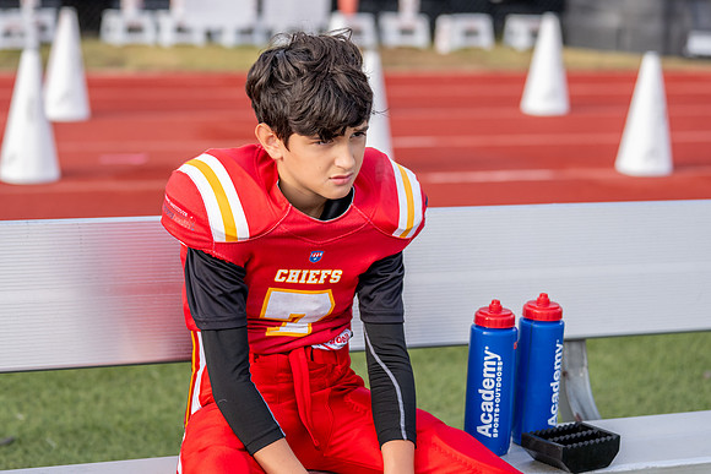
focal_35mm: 102
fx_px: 2022
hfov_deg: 19.9
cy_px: 189
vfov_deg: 13.4
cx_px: 279
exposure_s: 1/2000
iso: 250
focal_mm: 70
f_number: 2.8
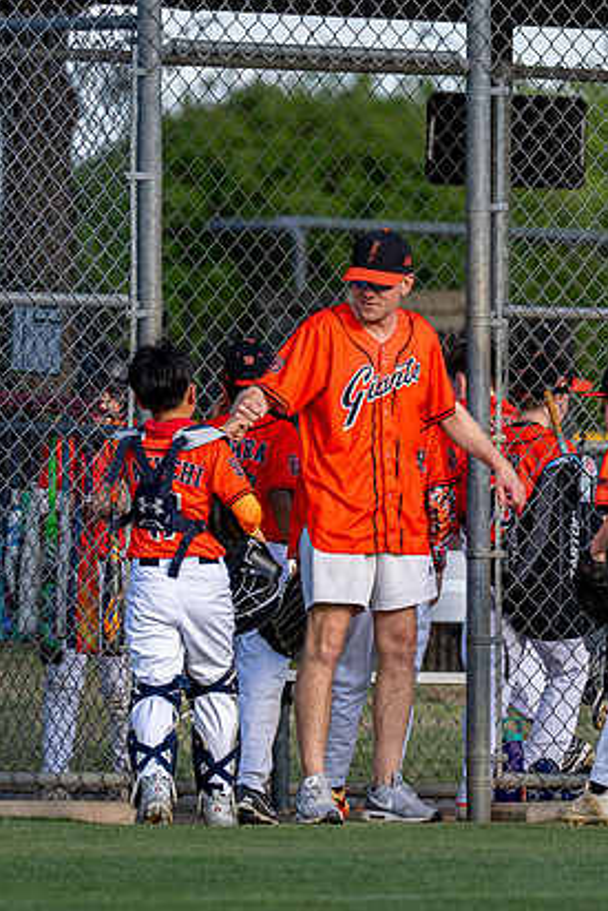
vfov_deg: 3.7
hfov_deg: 2.5
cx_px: 367
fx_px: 13971
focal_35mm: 552
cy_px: 485
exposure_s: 1/1600
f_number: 2.8
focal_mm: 200
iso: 160
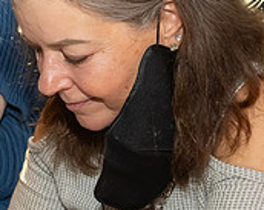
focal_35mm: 169
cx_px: 54
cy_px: 178
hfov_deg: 11.4
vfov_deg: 9.1
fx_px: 1318
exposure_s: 1/250
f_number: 7.1
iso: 1000
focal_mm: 26
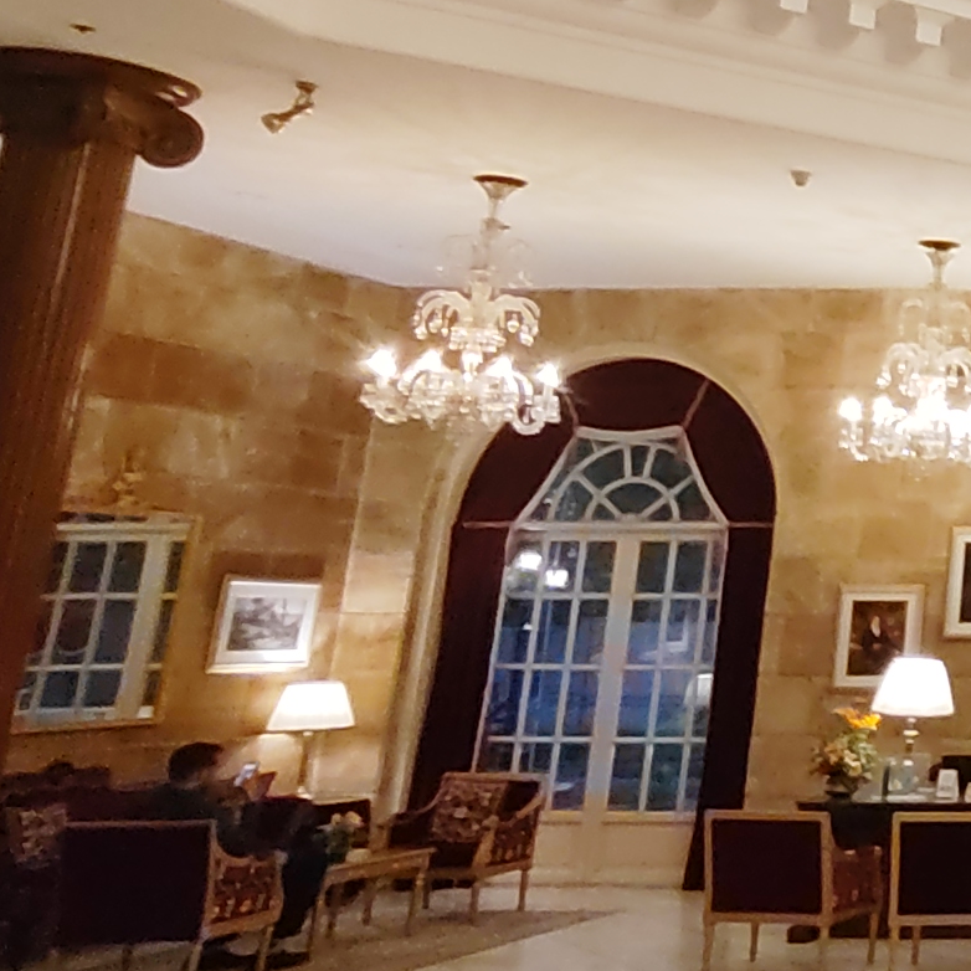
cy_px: 220
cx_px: 1671
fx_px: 1872
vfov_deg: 28.6
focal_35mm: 59
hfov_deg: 21.2
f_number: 2.2
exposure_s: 1/20
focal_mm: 1.68
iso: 675
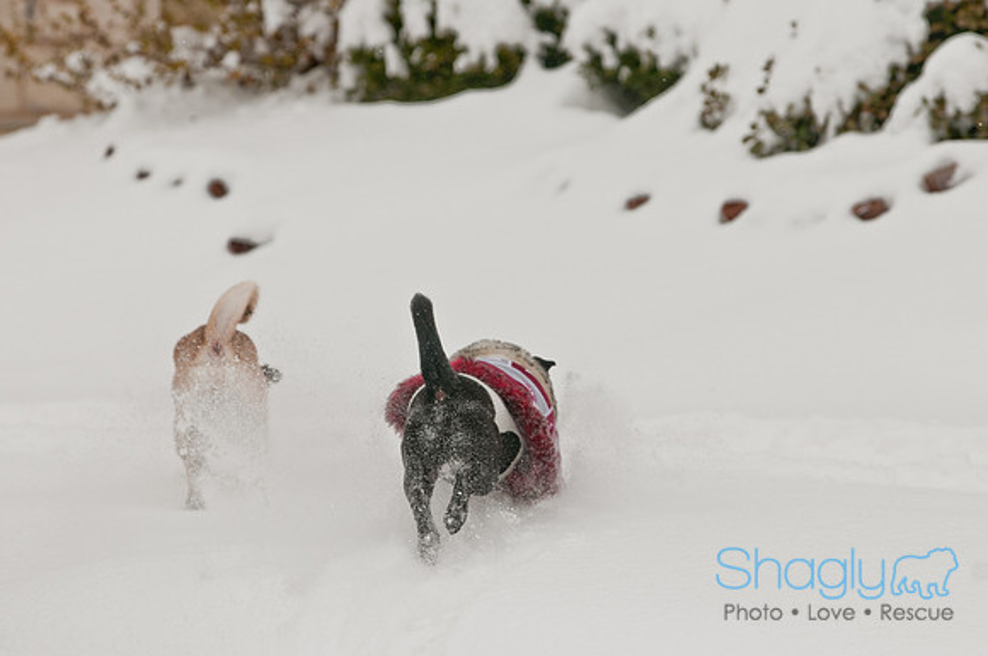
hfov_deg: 7.9
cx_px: 494
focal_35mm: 262
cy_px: 328
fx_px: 7194
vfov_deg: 5.2
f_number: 5.6
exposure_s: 1/1600
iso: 200
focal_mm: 175
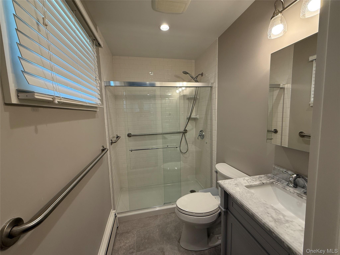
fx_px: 138
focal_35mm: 14
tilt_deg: -5.3
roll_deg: +1.9
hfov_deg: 102.1
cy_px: 128
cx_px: 170
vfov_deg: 85.7
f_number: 2.2
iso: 125
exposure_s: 1/120
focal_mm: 2.22
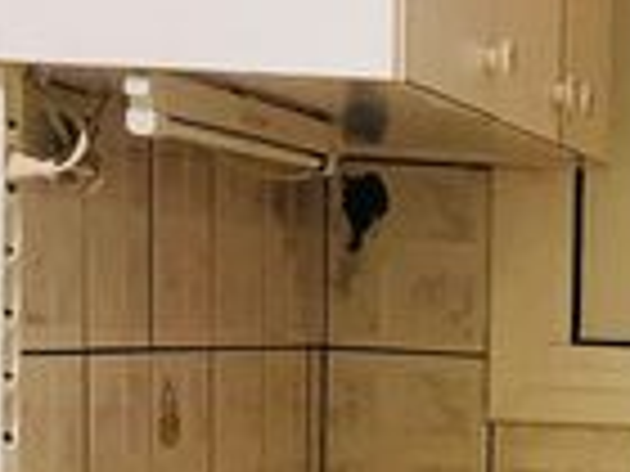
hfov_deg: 13.8
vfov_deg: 11.1
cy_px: 706
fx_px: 2330
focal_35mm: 128
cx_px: 1125
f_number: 1.8
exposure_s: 1/17
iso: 80
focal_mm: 3.99
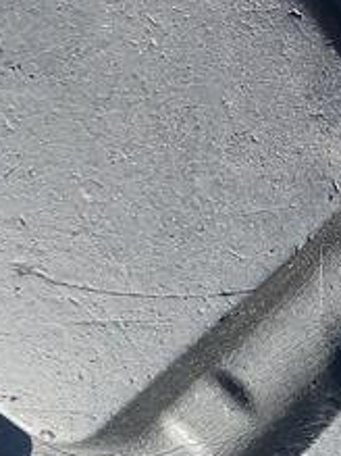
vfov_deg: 16.4
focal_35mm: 117
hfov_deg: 12.6
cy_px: -17
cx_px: 156
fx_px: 1538
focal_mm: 4.65
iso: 50
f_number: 1.8
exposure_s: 1/219
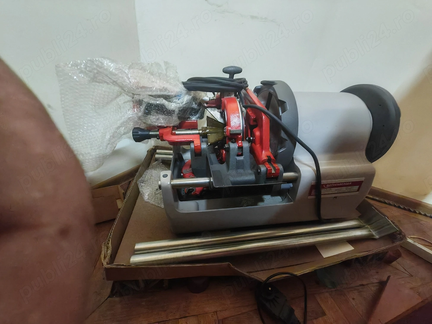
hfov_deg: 106.2
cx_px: 216
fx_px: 162
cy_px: 162
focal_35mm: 13
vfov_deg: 89.9
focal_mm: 1.82
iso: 3200
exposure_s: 1/20
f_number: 2
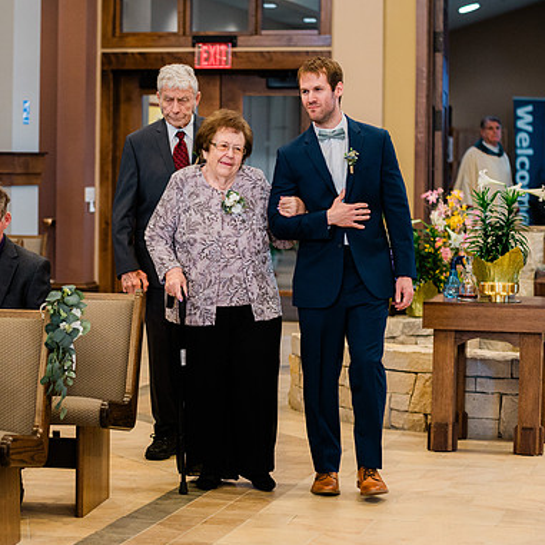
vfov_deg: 17.7
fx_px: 1746
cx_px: 221
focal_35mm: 98
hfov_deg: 17.7
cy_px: 290
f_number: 2.8
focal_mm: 72
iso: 1600
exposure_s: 1/250
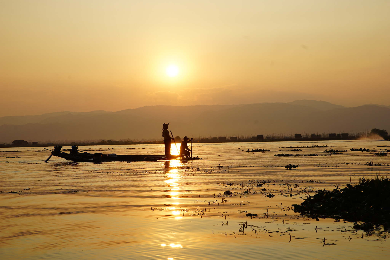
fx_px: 758
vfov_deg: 19.5
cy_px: 130
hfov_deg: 28.8
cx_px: 195
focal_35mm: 70
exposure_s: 1/400
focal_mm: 70
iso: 160
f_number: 9
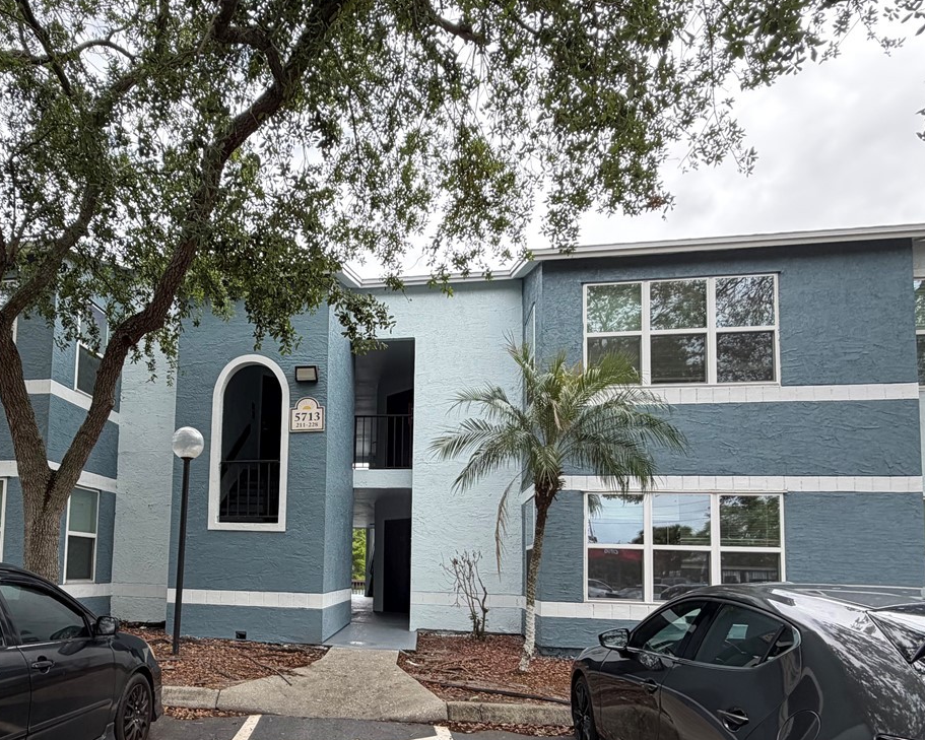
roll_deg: -2.1
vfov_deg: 57.0
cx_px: 311
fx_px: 657
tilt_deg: +4.6
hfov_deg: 68.4
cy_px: 514
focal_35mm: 24
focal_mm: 2.22
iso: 50
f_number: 2.2
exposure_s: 1/502
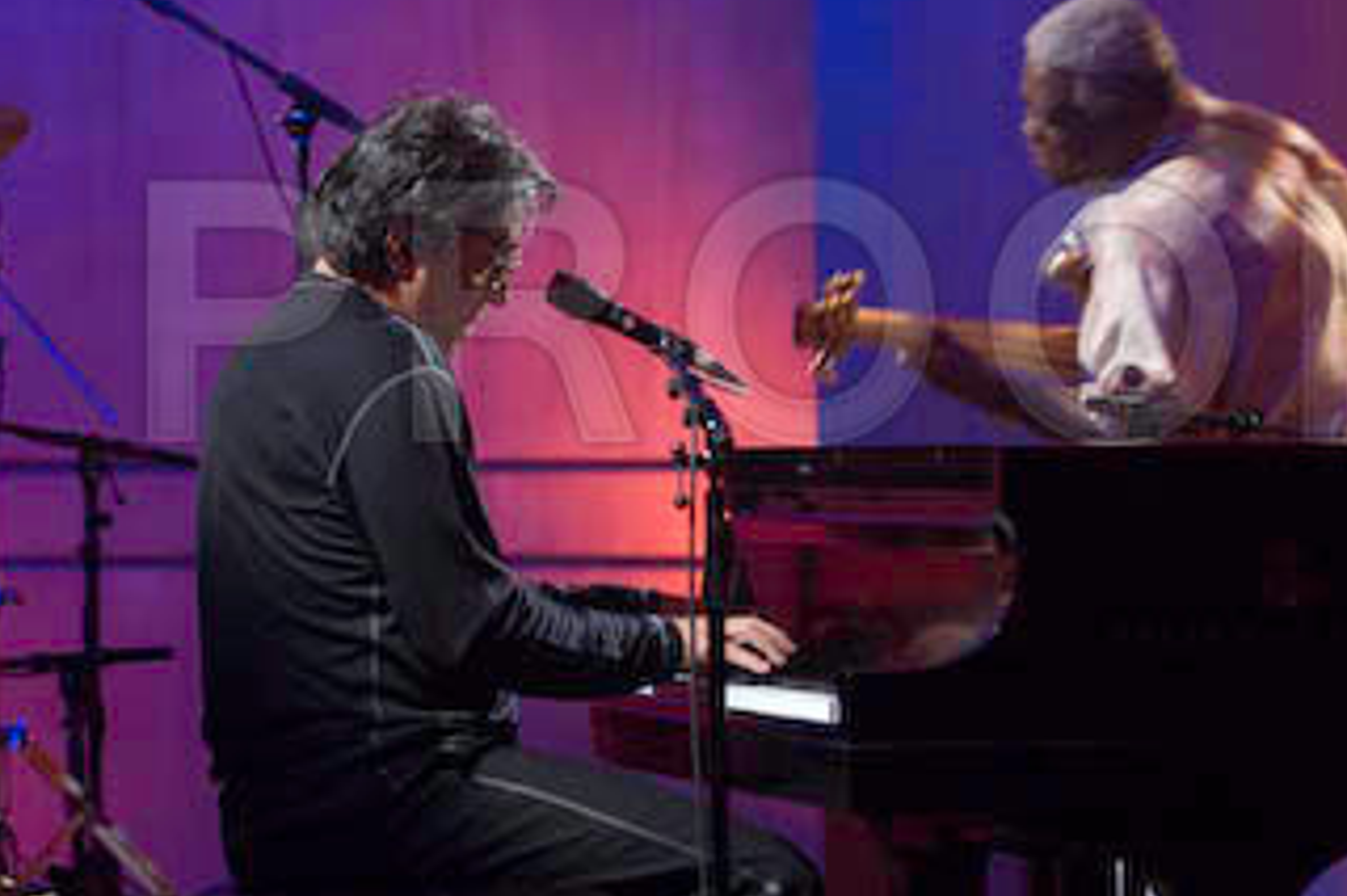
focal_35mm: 206
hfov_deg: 10.0
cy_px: 391
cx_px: 791
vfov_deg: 6.7
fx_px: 7704
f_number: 2.8
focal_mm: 110
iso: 800
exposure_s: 1/60
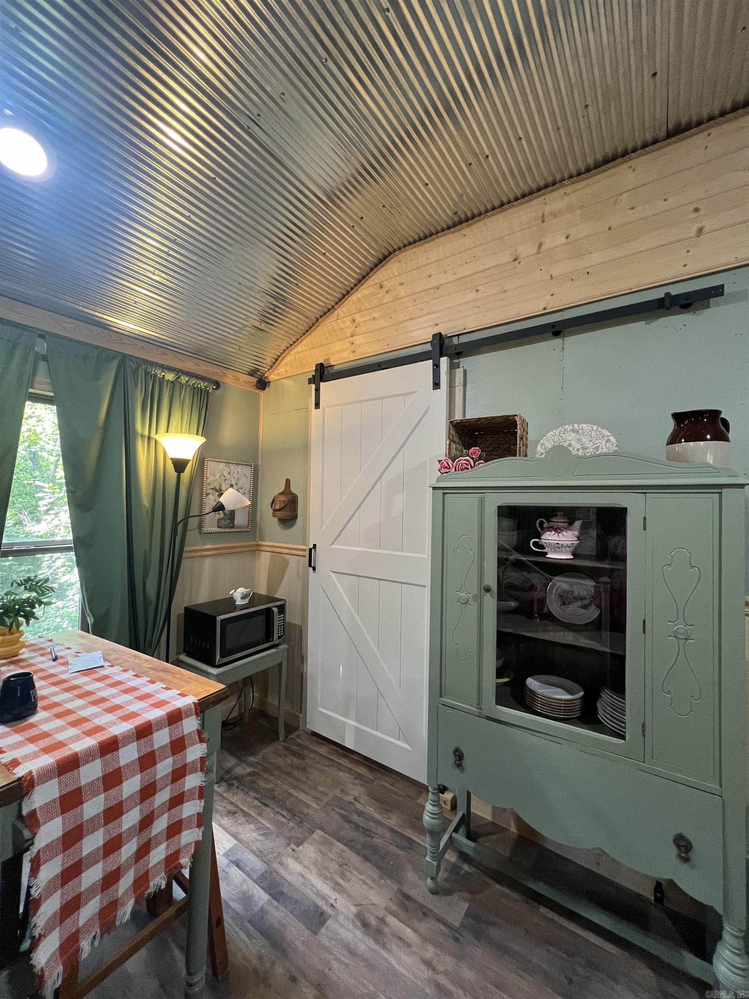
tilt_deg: +0.8
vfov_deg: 106.2
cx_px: 374
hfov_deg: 89.9
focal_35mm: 13
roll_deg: -1.3
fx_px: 375
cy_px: 500
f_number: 1.8
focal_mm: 1.57
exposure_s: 1/60
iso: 320
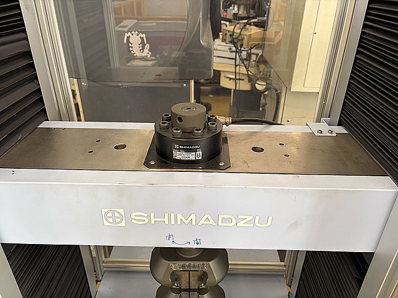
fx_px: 299
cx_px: 199
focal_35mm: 26
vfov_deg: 53.1
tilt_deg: -27.7
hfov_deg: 67.3
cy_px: 149
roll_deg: -0.3
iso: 125
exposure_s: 1/95
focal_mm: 5.96
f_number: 1.6
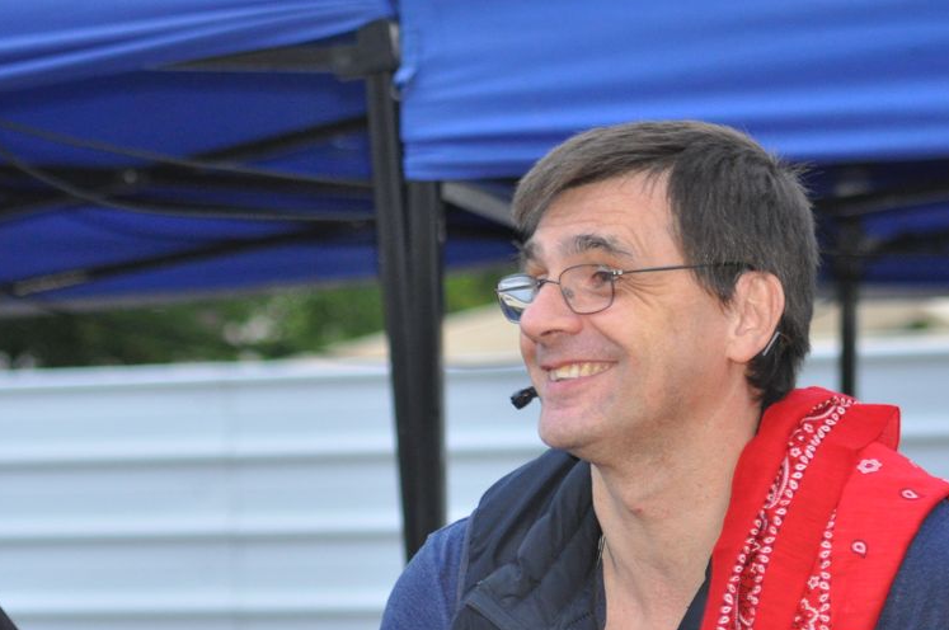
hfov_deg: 11.4
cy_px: 448
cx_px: 318
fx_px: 4739
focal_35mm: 180
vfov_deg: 7.6
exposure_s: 1/60
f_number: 4
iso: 800
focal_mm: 70
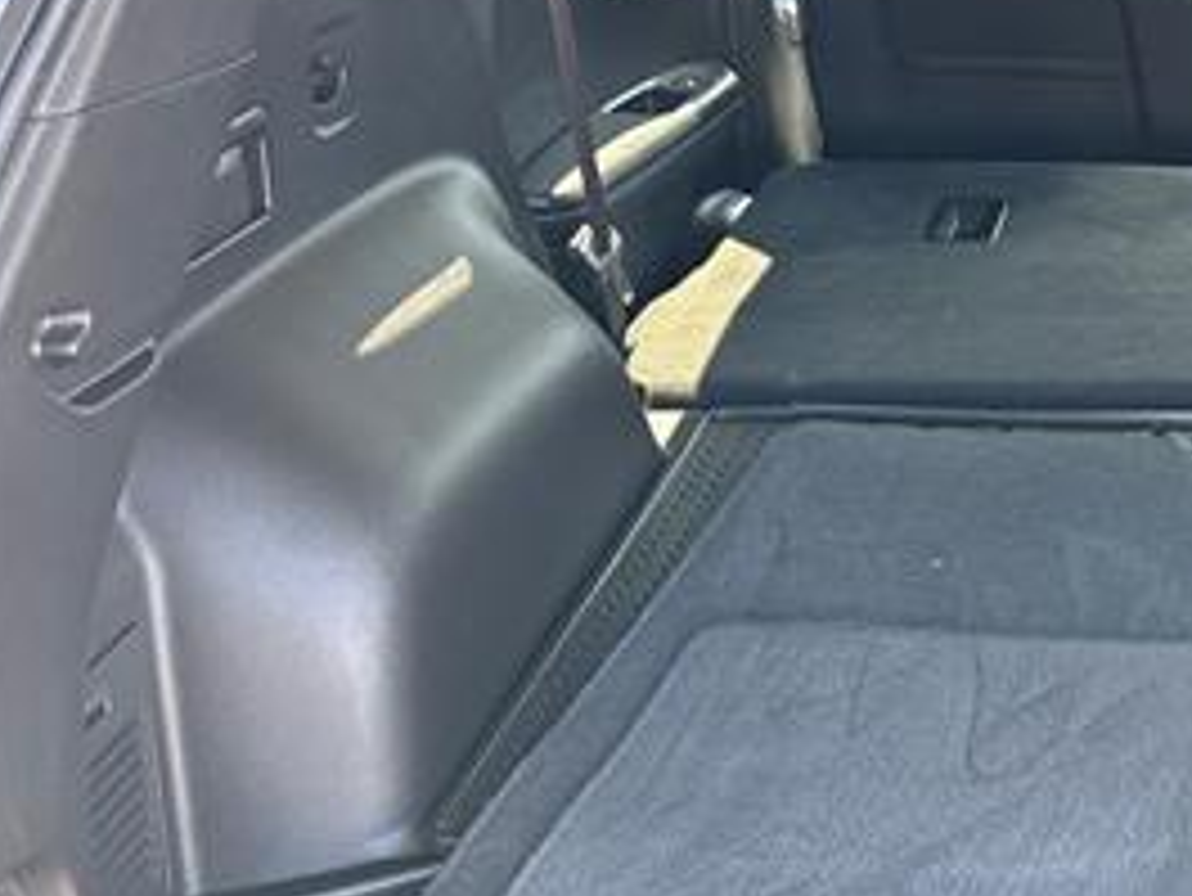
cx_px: 1336
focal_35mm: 58
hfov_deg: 29.6
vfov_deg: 25.2
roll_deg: +1.1
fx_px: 1998
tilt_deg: -26.7
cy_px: 509
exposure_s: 1/60
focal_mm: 6.76
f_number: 1.78
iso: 250
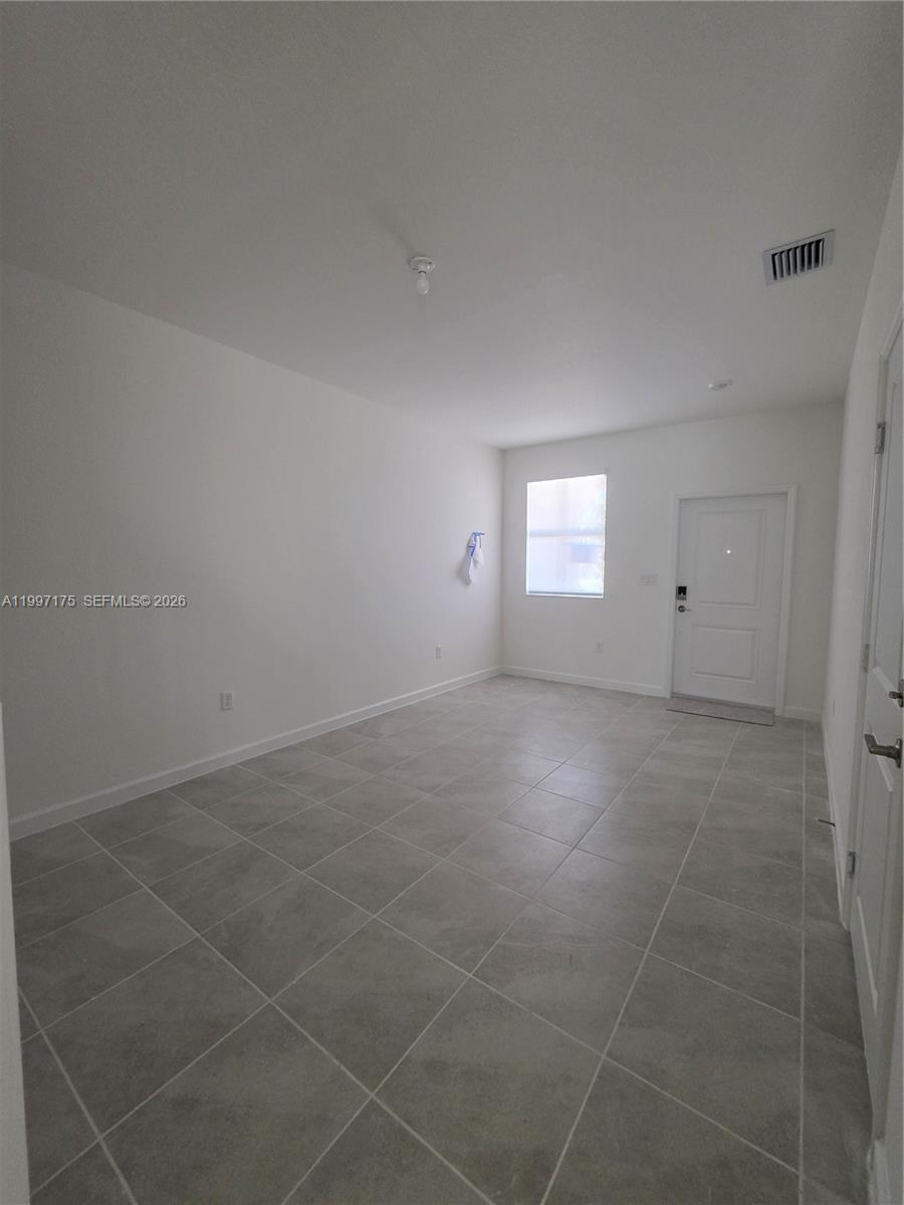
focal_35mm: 13
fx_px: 453
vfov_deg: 106.2
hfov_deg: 89.9
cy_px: 602
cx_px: 452
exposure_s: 1/60
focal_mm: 2.2
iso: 500
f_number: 1.9
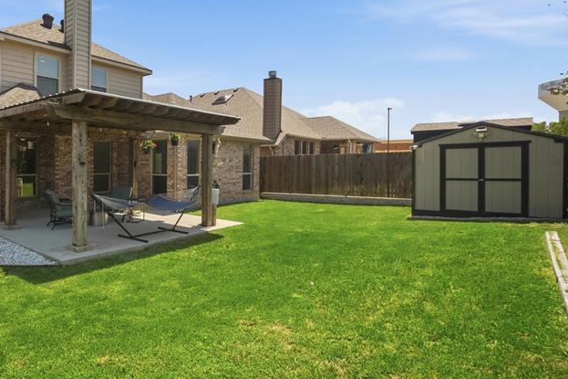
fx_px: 363
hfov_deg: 71.8
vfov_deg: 55.0
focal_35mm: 23
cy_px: 170
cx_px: 154
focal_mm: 9
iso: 500
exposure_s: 1/2000
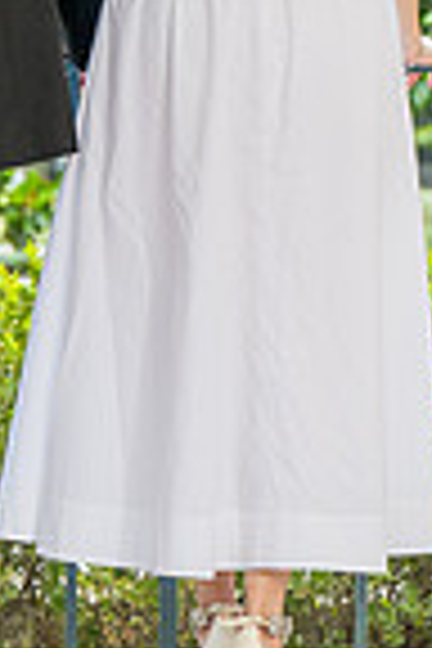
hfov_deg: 4.2
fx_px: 5886
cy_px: -112
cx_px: 12
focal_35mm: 327
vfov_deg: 6.3
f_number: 4
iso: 200
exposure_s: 1/200
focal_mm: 70
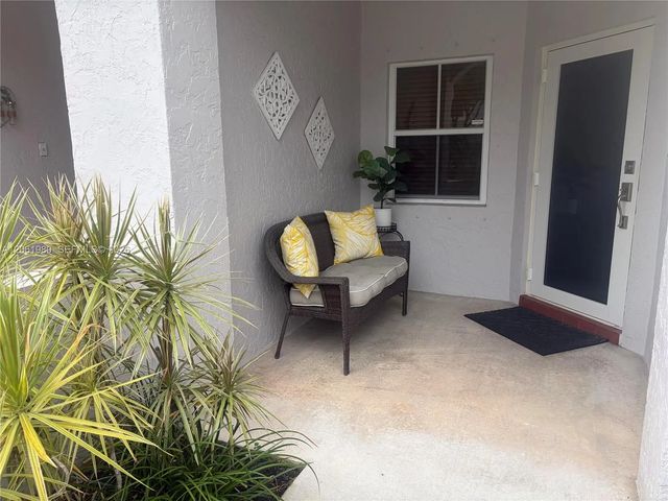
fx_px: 502
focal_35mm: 26
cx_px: 334
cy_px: 250
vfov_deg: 53.1
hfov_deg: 67.3
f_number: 1.6
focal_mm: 5.96
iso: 50
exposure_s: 1/121
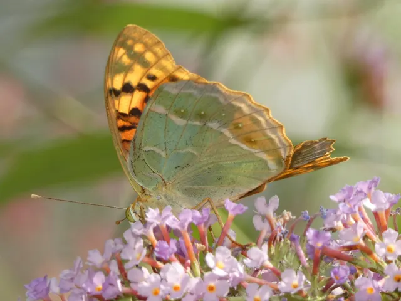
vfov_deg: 4.1
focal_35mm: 362
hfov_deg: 5.5
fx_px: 4193
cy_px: 150
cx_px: 200
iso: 100
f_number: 5.6
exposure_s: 1/80
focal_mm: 64.9
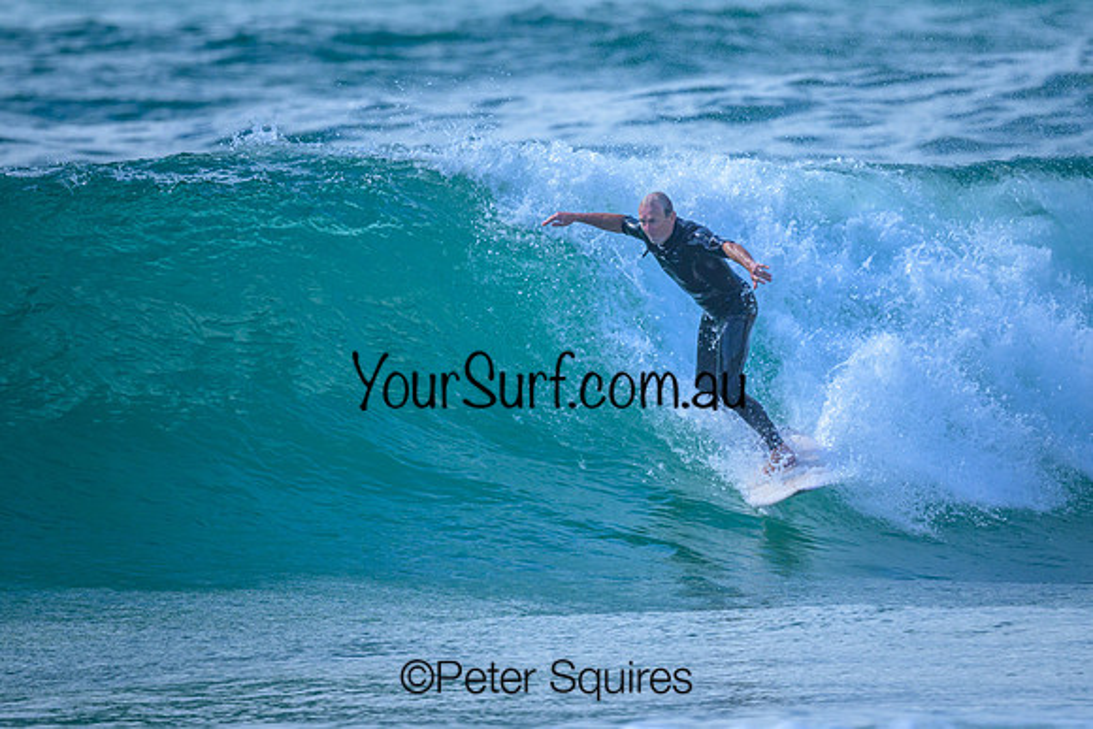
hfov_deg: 1.9
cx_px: 602
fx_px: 33374
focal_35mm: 1099
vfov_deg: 1.3
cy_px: 338
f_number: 6.3
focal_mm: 800
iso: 450
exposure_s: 1/2000
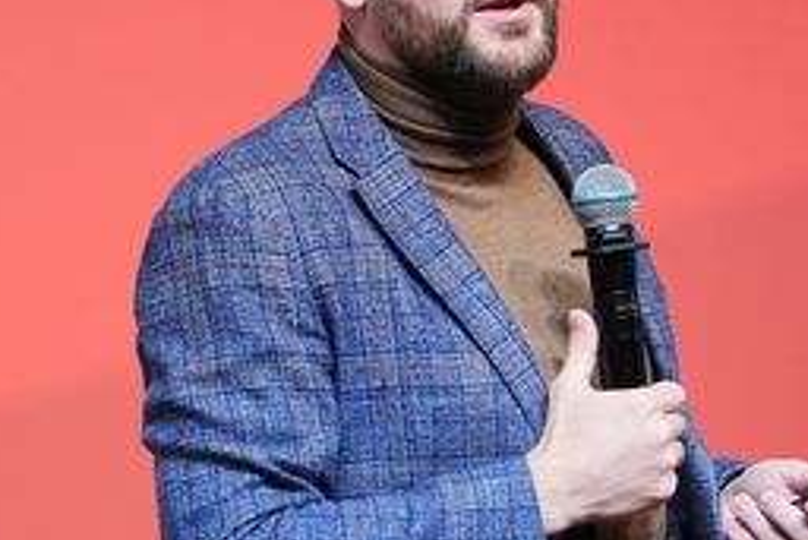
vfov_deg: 1.7
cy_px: 351
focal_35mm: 819
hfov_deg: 2.5
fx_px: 18392
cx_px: 497
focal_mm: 200
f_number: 2.8
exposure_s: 1/250
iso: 2000
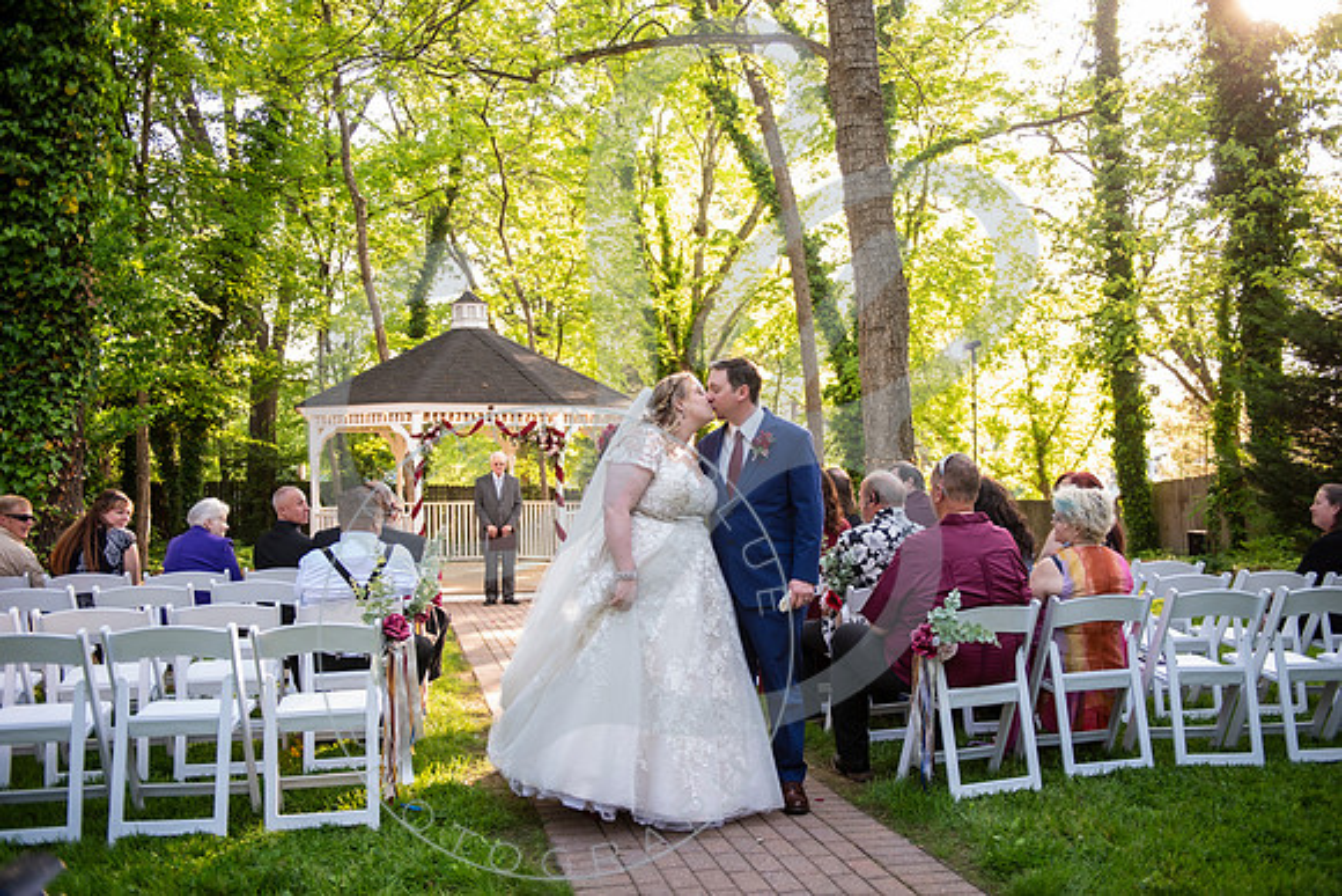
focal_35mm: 32
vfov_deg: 41.1
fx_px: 1193
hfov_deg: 58.7
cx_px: 671
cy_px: 448
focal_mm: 32
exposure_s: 1/200
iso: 400
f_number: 2.8
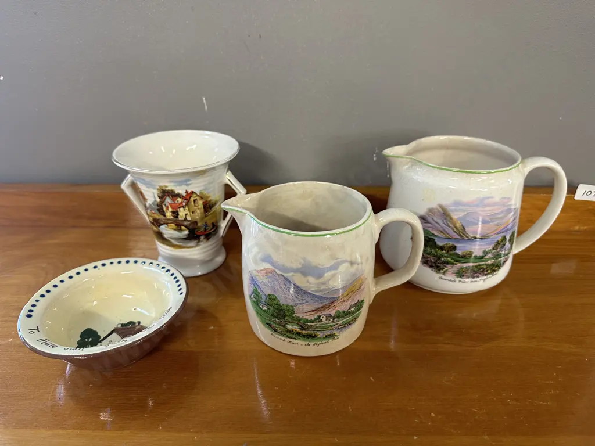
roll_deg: -0.8
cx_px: 298
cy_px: 223
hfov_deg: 71.6
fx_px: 413
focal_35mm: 24
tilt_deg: -27.8
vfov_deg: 56.8
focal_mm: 6.86
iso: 200
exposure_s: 1/50
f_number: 1.78
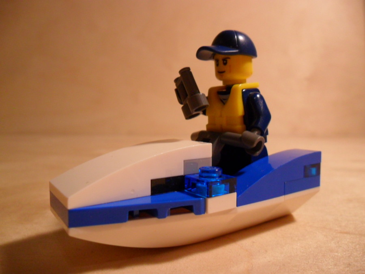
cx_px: 182
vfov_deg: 51.4
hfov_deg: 65.3
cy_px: 137
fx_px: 285
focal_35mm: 27
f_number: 3.5
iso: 200
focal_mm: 4.9
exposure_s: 1/15
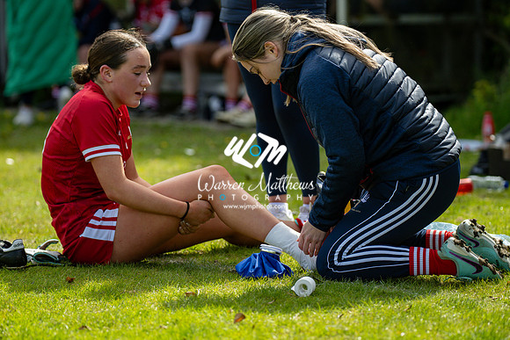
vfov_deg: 9.5
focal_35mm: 145
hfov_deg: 14.2
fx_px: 2055
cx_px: 255
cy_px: 170
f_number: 2.8
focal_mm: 145
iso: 640
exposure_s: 1/6400
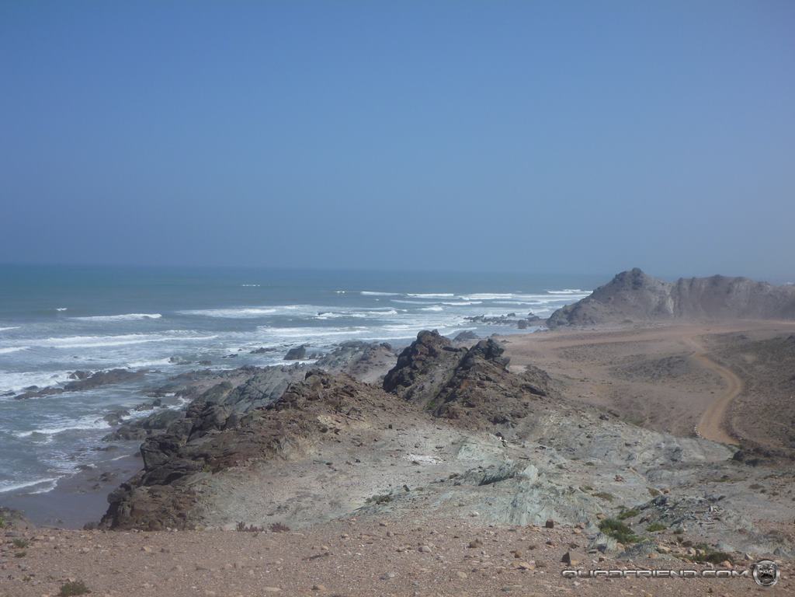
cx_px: 398
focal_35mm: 51
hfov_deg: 37.5
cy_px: 298
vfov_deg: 28.6
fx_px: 1171
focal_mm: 9.1
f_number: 4.7
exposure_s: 1/640
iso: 80
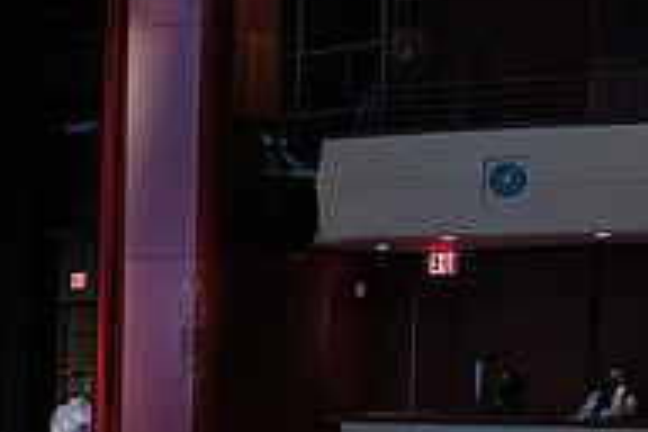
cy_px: 491
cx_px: -246
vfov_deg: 13.5
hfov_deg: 18.8
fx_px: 1782
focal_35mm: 99
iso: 4000
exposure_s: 1/200
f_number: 3.5
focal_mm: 31
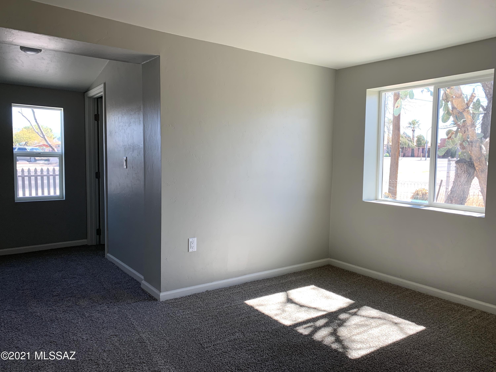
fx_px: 373
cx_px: 248
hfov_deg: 67.3
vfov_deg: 53.1
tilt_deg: -3.7
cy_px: 186
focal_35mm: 26
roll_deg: -1.1
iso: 50
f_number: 1.8
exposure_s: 1/121
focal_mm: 4.25
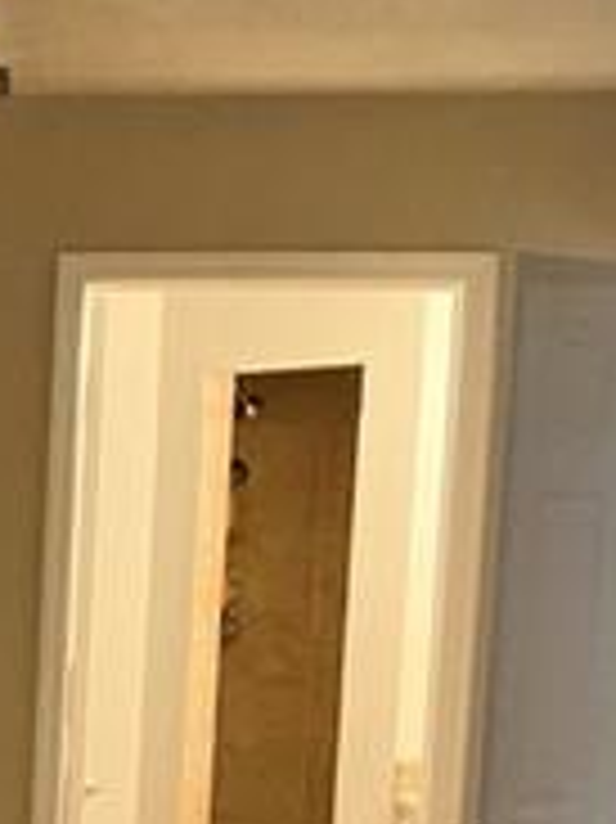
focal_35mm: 109
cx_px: -346
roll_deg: -1.4
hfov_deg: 12.8
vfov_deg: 17.0
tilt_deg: -9.4
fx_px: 2589
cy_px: 1067
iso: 400
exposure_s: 1/40
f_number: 1.8
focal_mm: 4.25
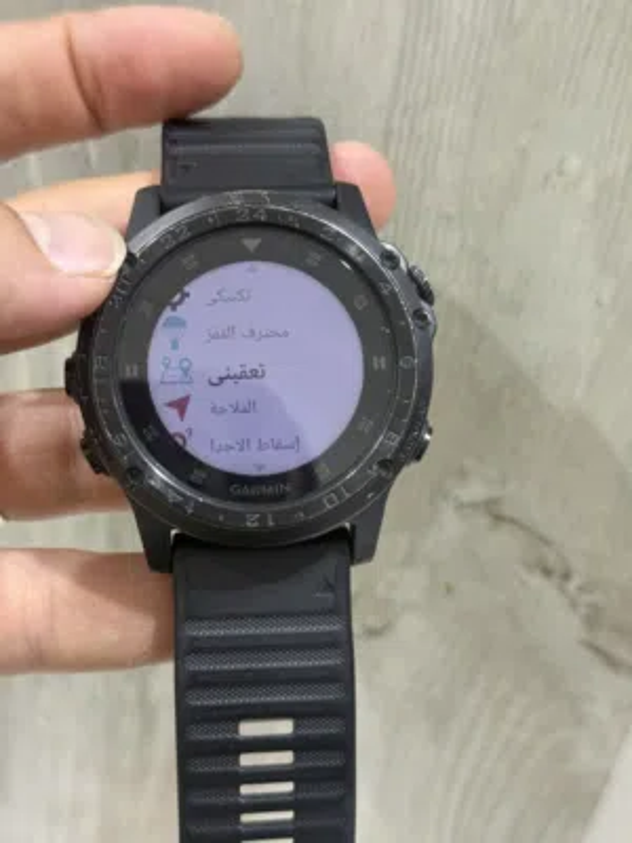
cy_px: 422
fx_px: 1168
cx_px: 316
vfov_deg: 39.7
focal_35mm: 48
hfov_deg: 30.3
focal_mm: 6.76
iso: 250
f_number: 1.78
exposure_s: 1/43
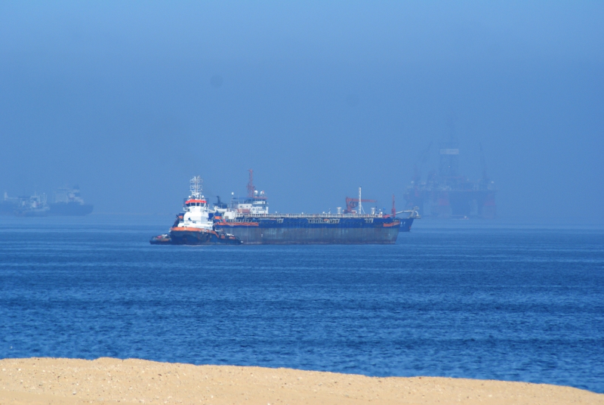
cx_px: 302
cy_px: 202
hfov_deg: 4.6
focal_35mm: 450
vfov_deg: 3.1
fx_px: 7561
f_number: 7.1
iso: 100
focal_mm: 300
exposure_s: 1/640
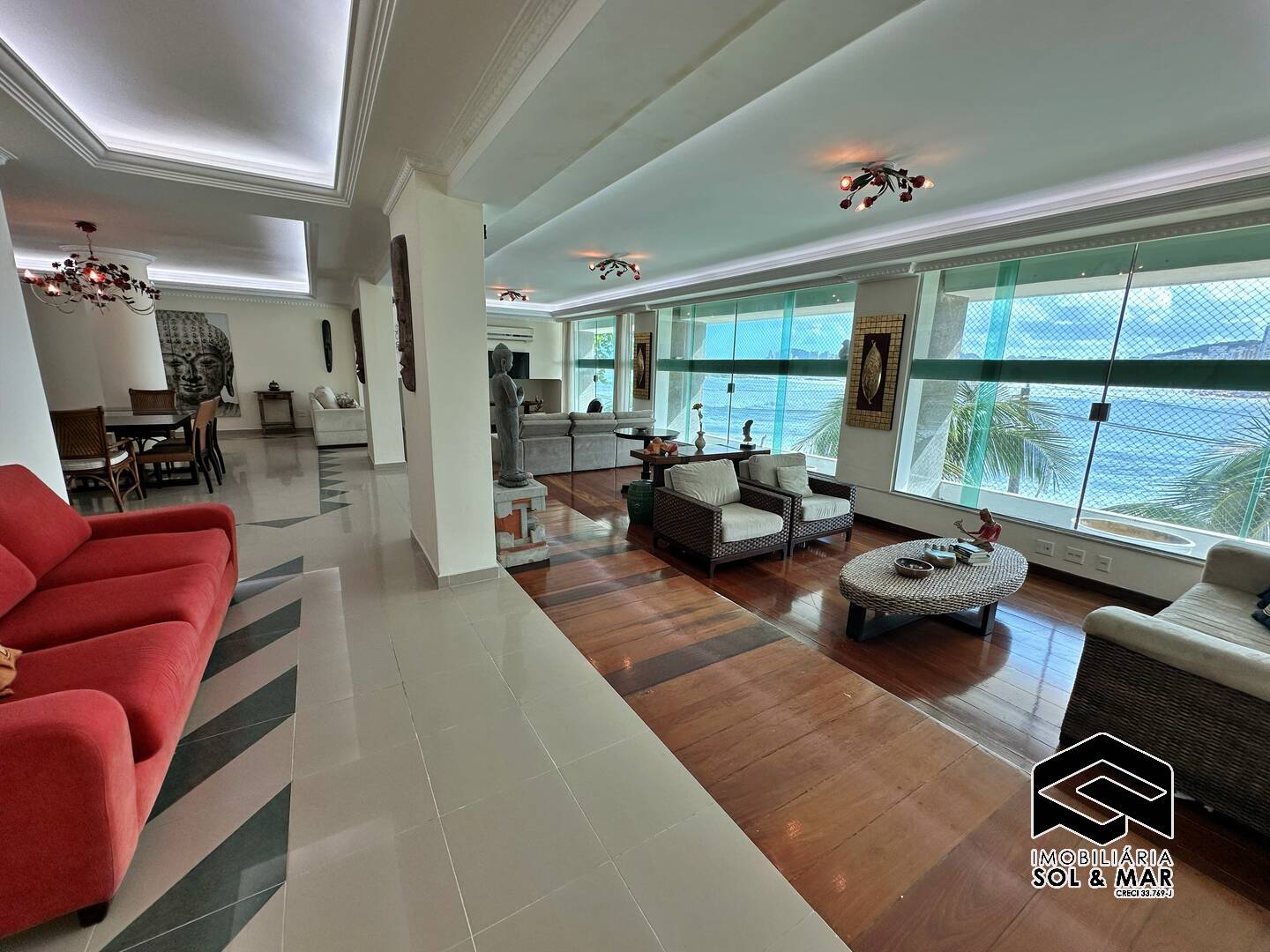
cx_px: 635
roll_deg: -1.5
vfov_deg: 85.7
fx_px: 514
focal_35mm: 14
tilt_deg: -11.9
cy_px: 476
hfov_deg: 102.1
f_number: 2.2
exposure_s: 1/290
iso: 40
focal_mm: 2.22
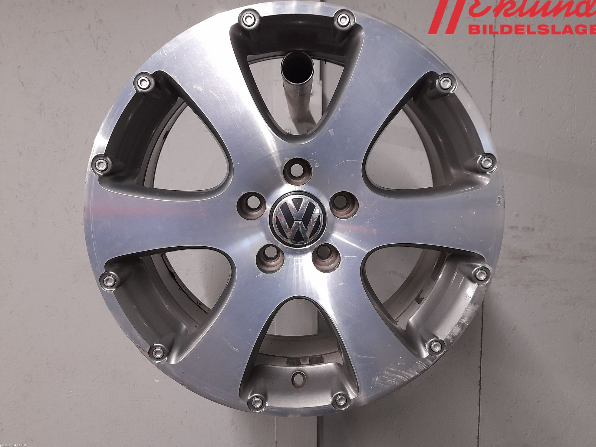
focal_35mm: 26
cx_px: 304
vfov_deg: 53.1
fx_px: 448
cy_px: 215
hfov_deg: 67.3
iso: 400
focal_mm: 4.6
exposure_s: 1/33
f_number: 2
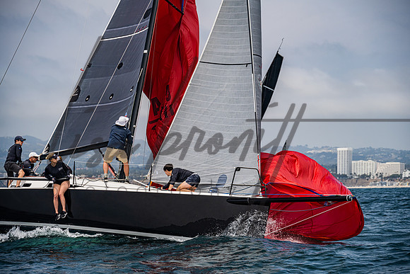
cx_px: 205
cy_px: 137
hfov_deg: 15.8
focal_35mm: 130
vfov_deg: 10.6
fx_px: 1481
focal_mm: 130
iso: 250
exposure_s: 1/1000
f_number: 6.3
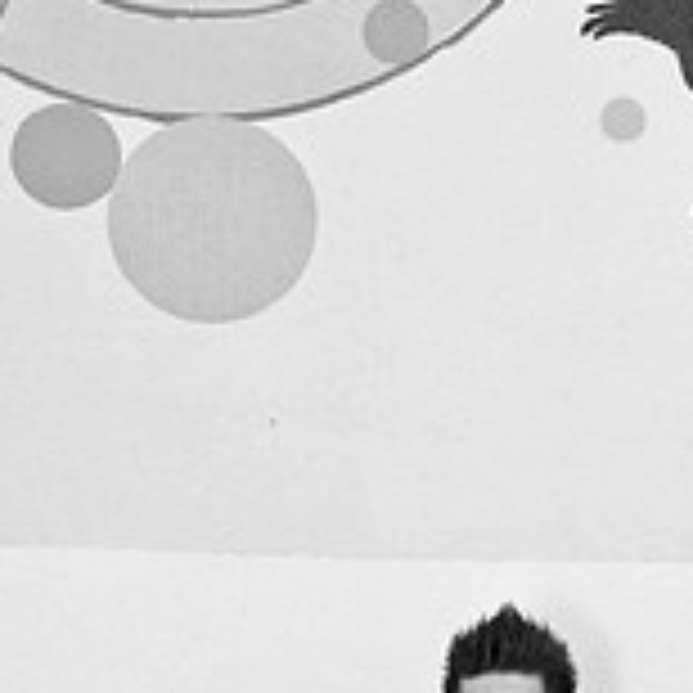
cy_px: 637
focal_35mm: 153
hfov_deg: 10.9
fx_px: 3465
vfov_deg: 11.3
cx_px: 1084
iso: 200
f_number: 6.3
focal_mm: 32
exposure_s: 1/250
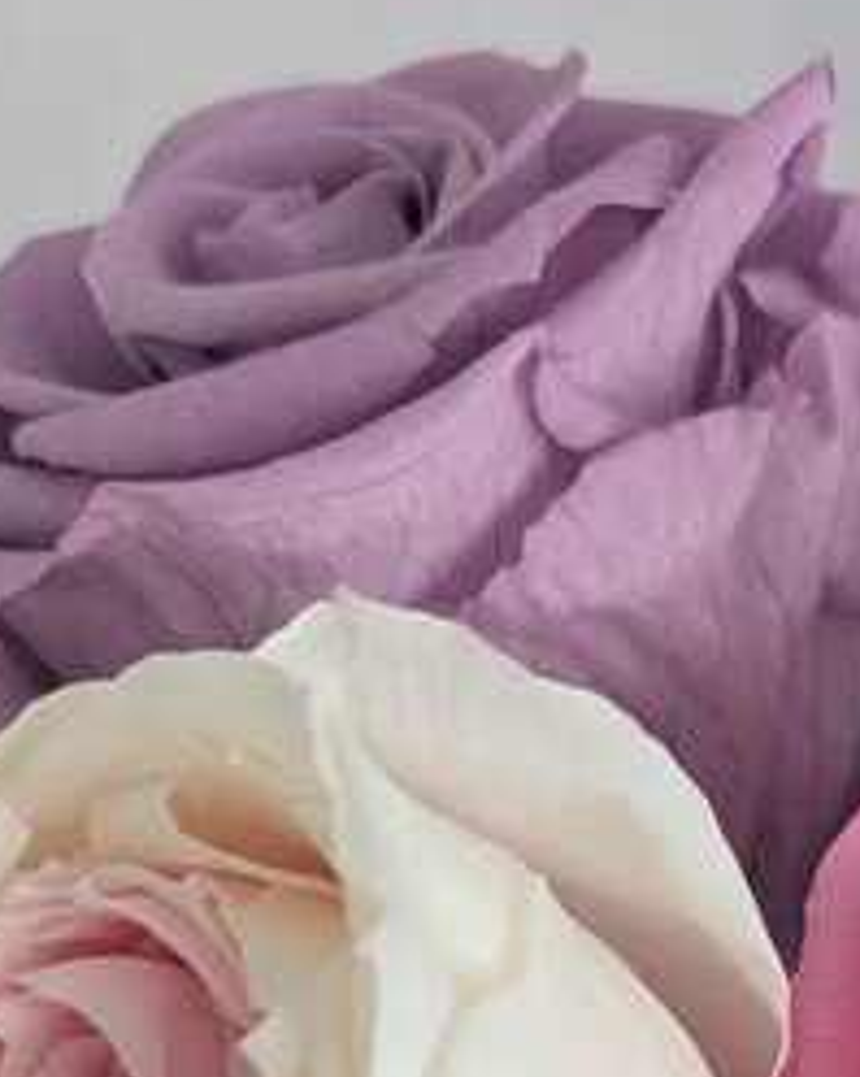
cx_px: 734
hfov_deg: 18.0
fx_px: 2676
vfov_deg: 19.3
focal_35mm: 84
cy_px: 1711
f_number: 1.89
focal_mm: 5.43
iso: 419
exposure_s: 1/60
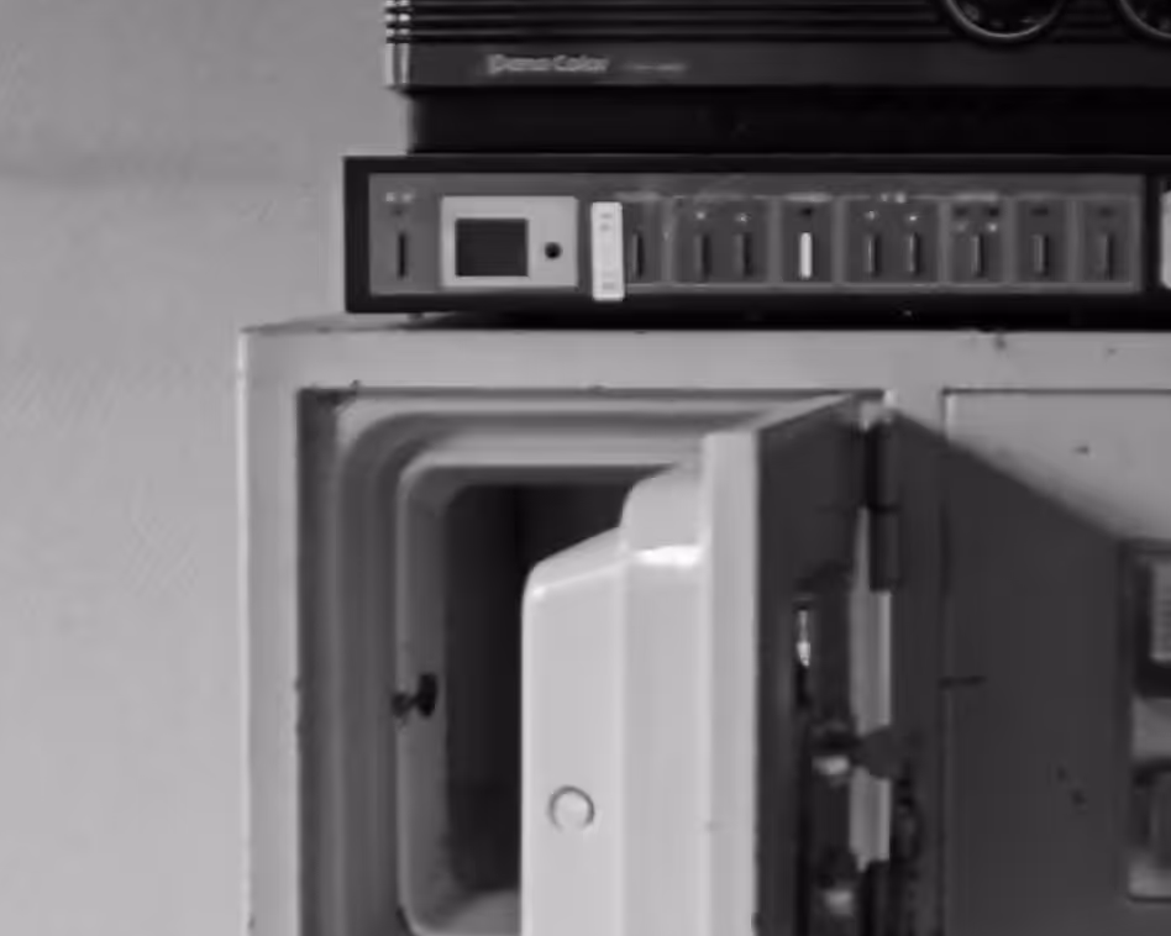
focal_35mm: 81
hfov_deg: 23.2
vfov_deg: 18.9
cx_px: 959
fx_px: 2807
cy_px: 389
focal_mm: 10
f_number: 4
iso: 200
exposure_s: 1/3
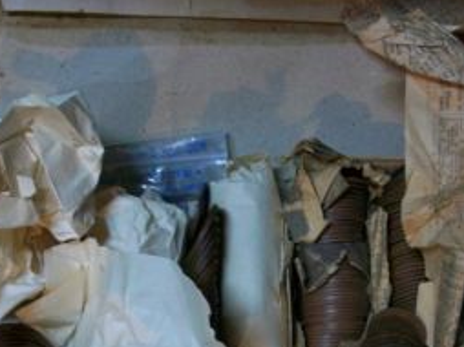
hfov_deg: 30.7
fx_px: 844
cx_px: 225
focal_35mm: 63
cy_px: 322
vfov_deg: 22.6
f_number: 2.8
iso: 160
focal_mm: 5.7
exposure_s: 1/8
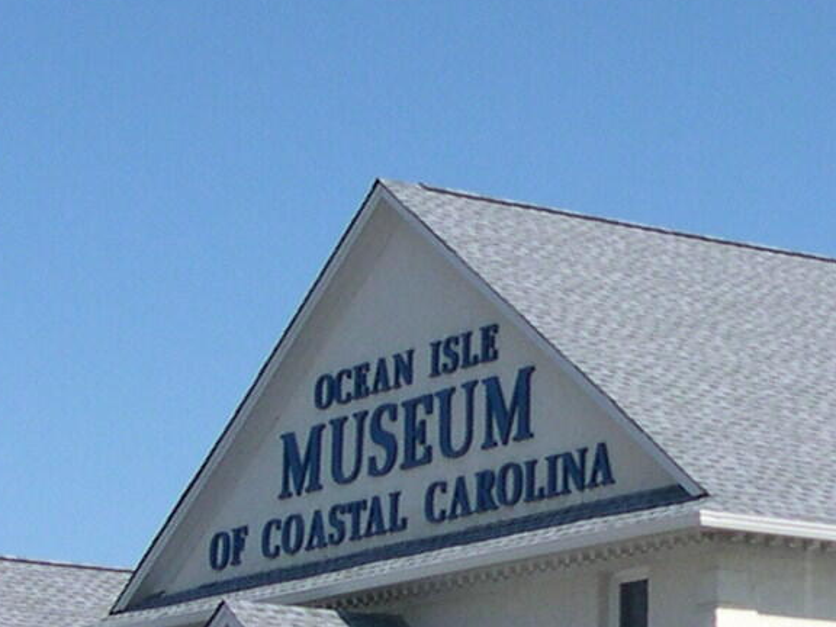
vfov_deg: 9.9
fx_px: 3623
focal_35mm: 150
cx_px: 885
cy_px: 472
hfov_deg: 13.0
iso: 141
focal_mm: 8
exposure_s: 1/357
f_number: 7.6
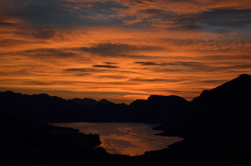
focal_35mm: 82
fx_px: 574
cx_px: 126
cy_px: 83
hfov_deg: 24.7
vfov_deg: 16.5
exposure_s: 1/125
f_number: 5.6
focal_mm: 55
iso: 280
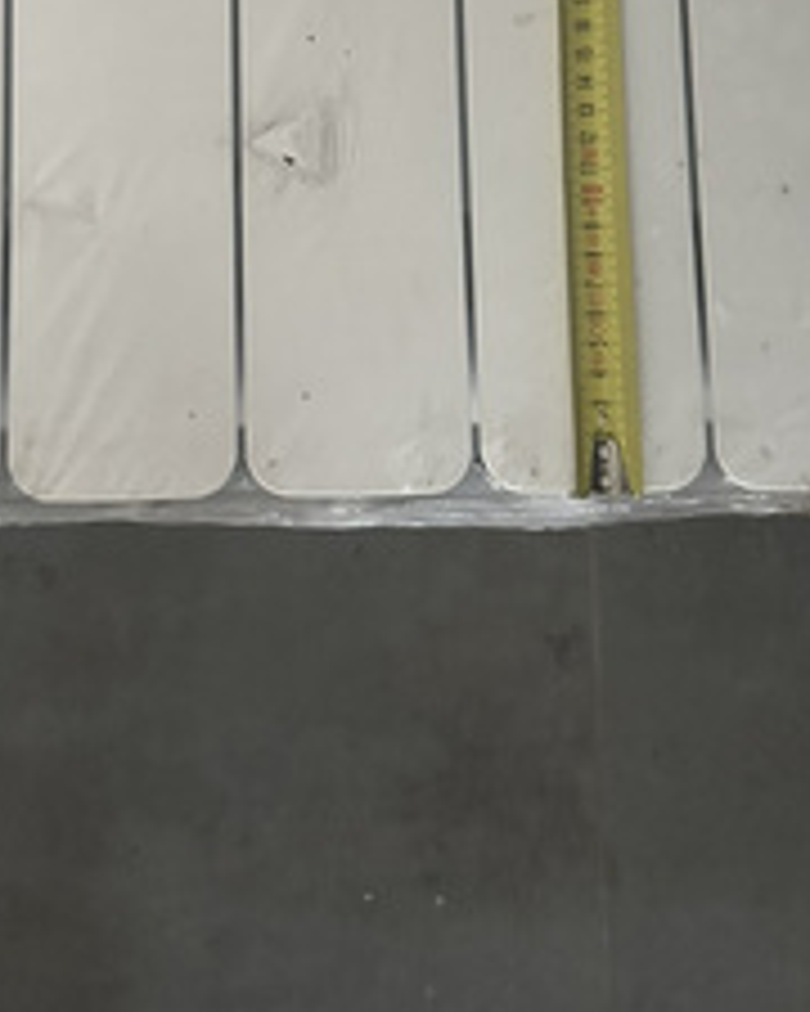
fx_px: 1558
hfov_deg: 29.0
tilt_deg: -81.6
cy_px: 58
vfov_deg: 33.6
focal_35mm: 52
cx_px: 272
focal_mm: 6.86
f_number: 1.78
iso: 1000
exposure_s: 1/40
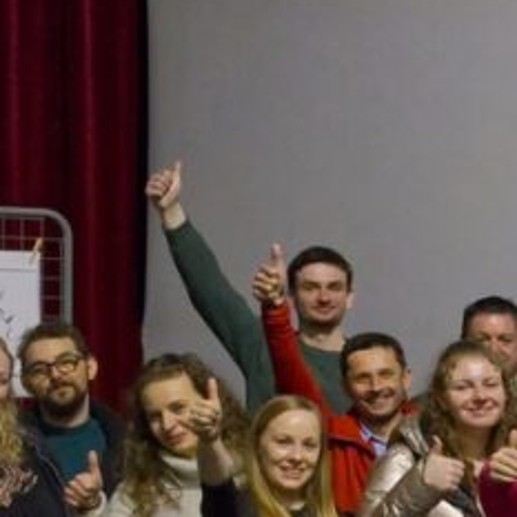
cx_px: 872
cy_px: 356
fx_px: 2214
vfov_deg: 13.3
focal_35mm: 131
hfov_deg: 12.4
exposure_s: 1/160
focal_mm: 23
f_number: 5.6
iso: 8000
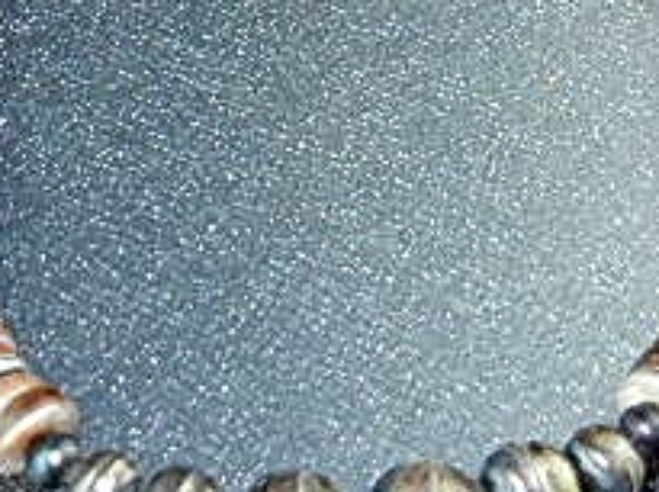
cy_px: 151
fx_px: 2318
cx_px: 321
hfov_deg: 16.2
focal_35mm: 122
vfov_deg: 12.1
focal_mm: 7.1
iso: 549
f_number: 3.7
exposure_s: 1/30
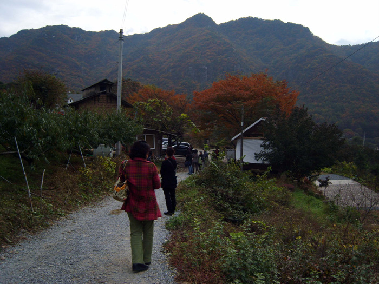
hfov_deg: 52.6
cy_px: 142
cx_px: 190
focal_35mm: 35
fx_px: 383
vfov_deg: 40.7
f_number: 2.8
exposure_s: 1/750
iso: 50
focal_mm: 7.4
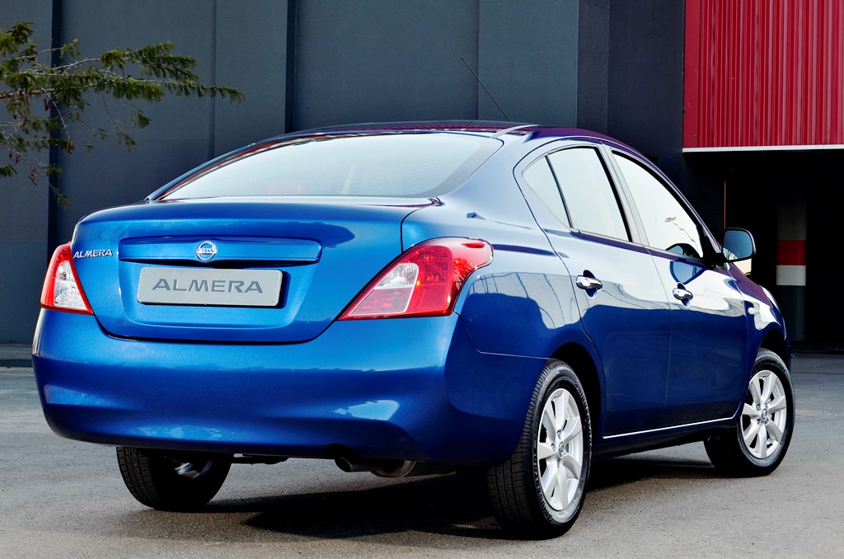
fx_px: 1755
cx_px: 422
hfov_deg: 27.0
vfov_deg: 18.1
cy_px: 280
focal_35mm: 75
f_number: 8
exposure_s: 1/8
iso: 100
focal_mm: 50
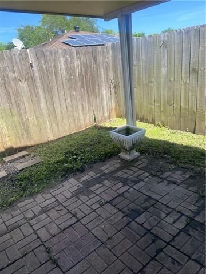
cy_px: 137
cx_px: 103
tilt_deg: -21.2
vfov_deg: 67.3
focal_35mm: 26
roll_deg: +5.6
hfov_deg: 53.1
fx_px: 206
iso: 32
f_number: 1.8
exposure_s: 1/698
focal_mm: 4.25
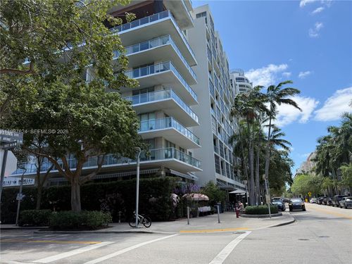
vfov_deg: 56.8
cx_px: 176
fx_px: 244
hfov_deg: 71.6
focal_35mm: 24
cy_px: 132
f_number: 1.78
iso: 100
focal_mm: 6.76
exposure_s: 1/2703
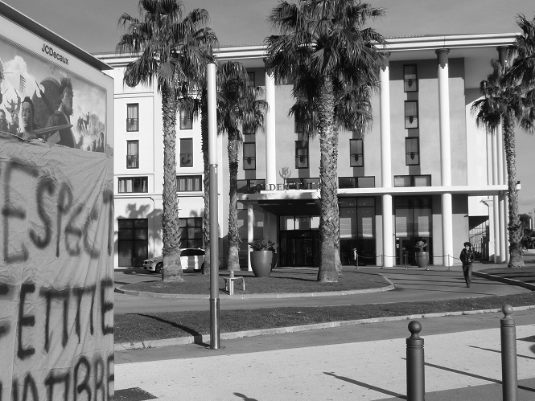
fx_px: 665
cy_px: 229
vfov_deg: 33.6
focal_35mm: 43
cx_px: 261
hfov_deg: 43.8
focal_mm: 5.4
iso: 100
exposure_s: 1/1600
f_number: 4
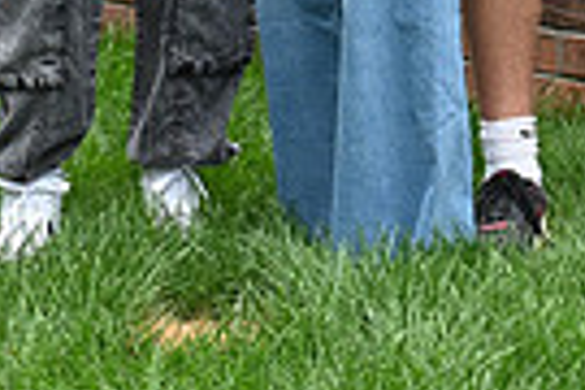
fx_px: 4891
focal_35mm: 301
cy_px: -438
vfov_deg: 4.5
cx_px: 204
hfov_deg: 6.8
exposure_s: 1/125
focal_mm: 70
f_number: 5
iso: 1000
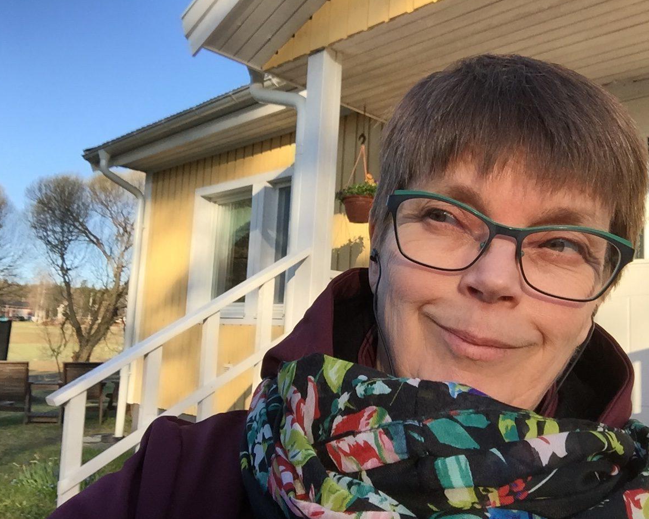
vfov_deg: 44.5
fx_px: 634
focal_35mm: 33
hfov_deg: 54.2
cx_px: 348
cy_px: 258
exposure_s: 1/397
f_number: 2.2
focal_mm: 2.65
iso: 32
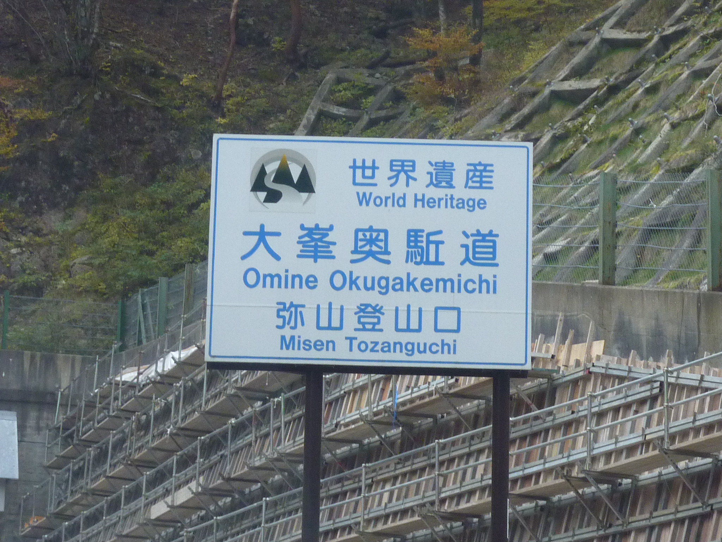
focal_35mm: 121
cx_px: 361
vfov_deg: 12.2
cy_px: 271
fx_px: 2524
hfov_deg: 16.3
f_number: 4.1
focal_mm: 11
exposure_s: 1/80
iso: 200
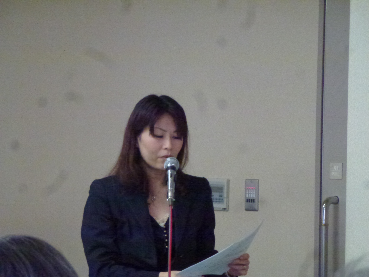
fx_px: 2100
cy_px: 138
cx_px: 184
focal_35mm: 197
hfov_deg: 10.0
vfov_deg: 7.5
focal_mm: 35.2
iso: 1600
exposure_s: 1/160
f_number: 5.5
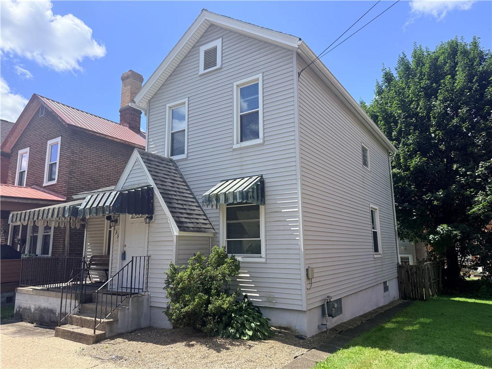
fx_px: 341
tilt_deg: +9.5
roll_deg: +0.6
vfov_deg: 56.8
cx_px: 246
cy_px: 184
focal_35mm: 24
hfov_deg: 71.6
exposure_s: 1/3953
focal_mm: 6.76
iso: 100
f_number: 1.78
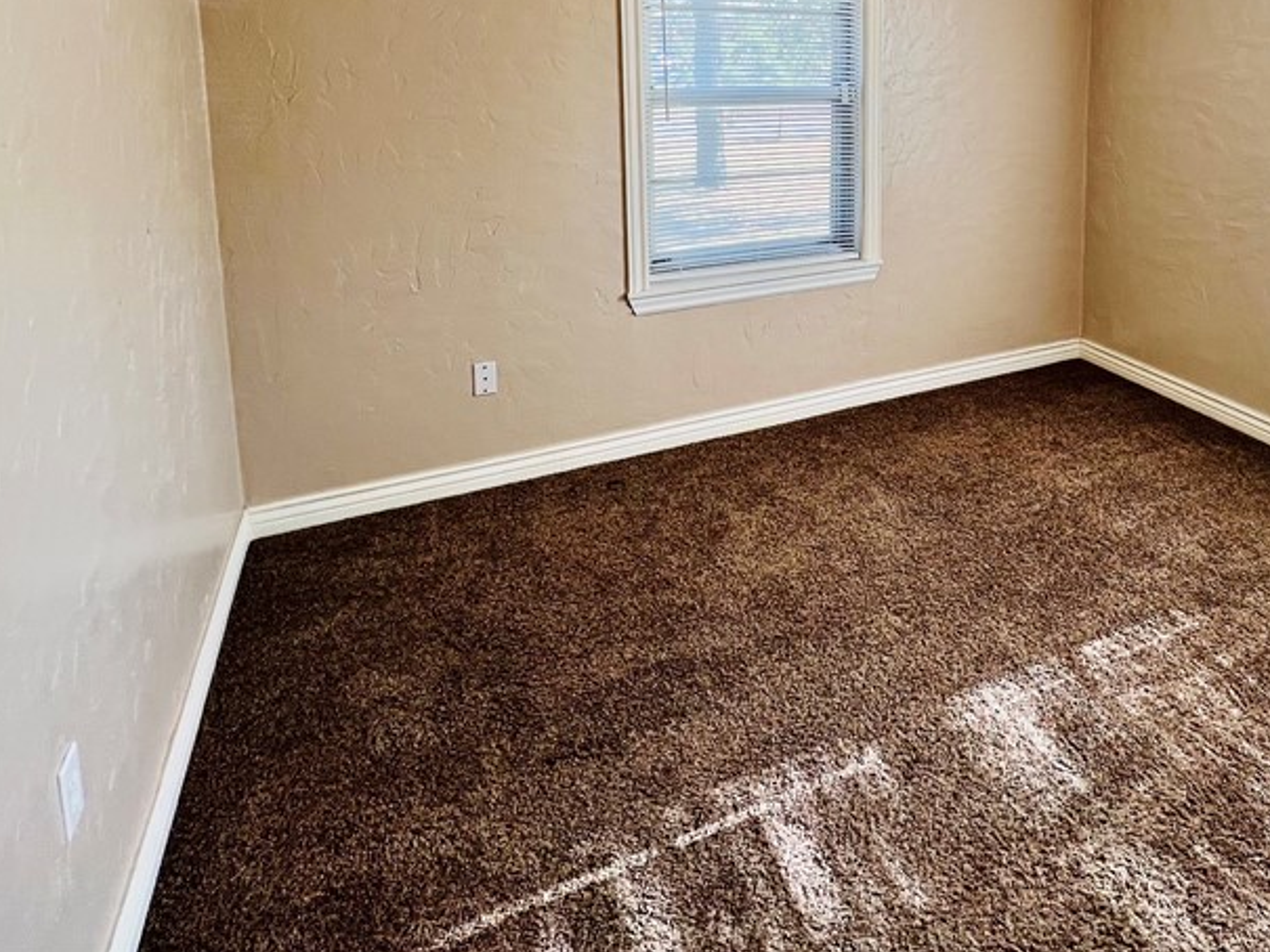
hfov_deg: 72.9
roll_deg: -1.2
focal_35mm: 22
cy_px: 153
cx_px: 894
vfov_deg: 55.5
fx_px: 807
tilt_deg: -7.6
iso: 64
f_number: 1.8
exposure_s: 1/120
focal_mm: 1.57
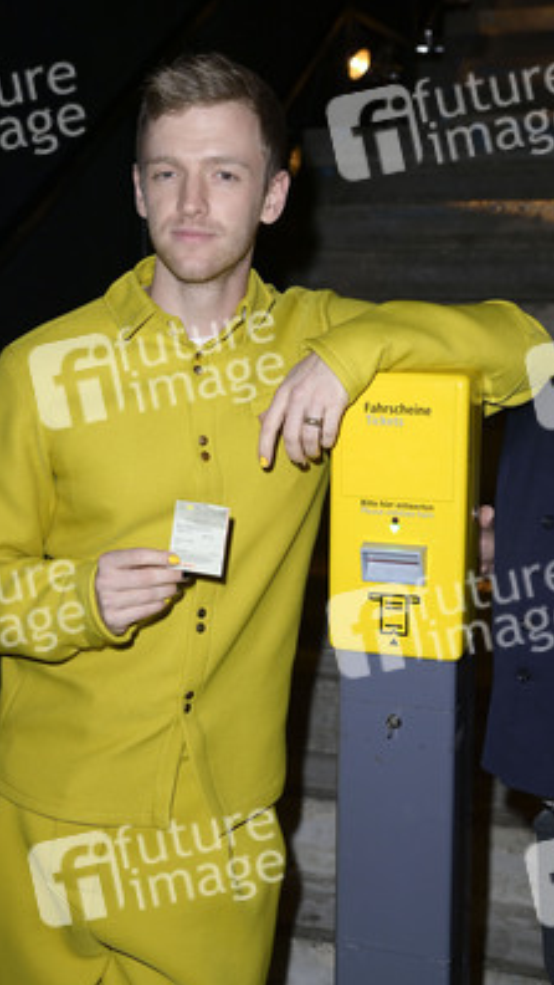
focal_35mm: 55
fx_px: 1435
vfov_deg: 37.8
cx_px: 229
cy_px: 495
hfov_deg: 21.8
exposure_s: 1/80
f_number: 5.6
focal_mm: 52
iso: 1250
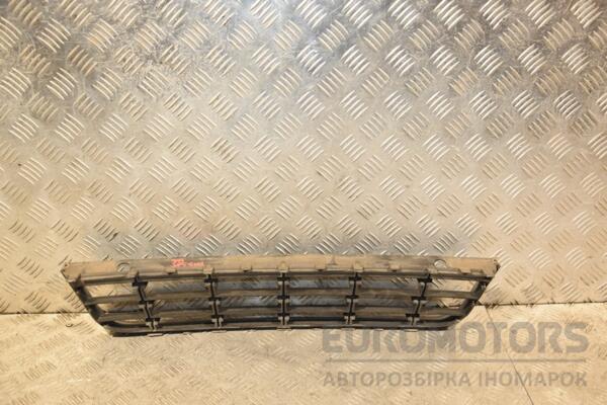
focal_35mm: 38
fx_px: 632
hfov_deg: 51.3
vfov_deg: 35.5
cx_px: 304
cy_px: 202
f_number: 5
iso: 800
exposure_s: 1/160
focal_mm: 25
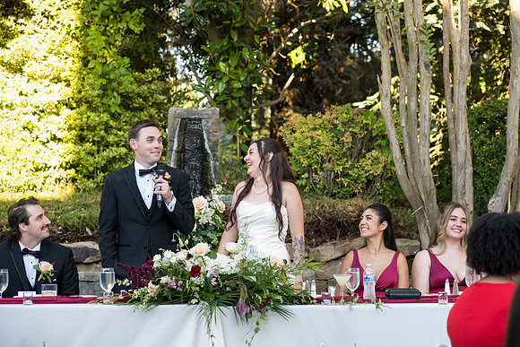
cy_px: 174
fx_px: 1401
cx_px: 260
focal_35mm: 97
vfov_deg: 14.1
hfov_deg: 21.0
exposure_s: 1/400
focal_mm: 97
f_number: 4
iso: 1000
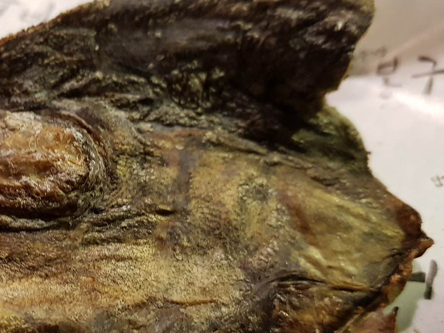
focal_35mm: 46
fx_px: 590
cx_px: 77
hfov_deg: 39.3
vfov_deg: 31.2
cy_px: 233
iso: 200
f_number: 1.7
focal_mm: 4.2
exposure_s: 1/17
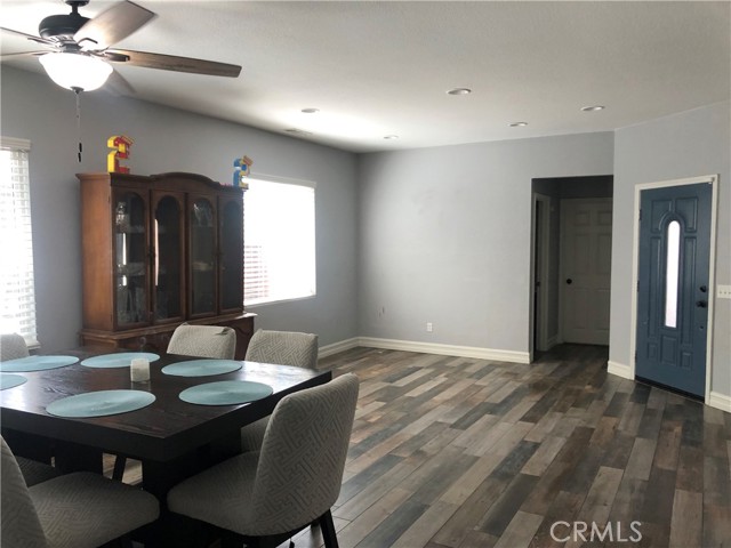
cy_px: 274
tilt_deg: -4.4
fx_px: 591
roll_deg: +0.0
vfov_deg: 49.7
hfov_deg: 63.4
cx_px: 366
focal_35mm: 28
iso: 40
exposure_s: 1/30
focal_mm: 4
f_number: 1.8
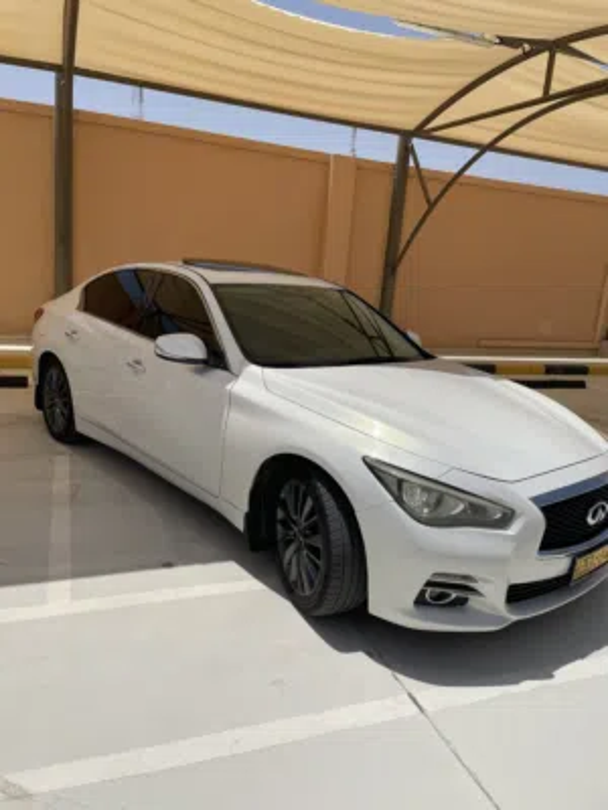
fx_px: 609
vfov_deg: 67.3
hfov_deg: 53.1
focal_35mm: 26
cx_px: 304
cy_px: 405
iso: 32
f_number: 1.6
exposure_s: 1/9804
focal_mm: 4.2
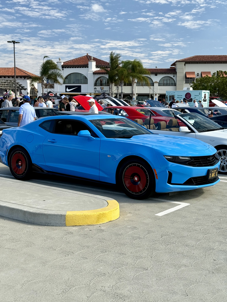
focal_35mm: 48
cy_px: 151
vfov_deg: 39.7
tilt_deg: -5.9
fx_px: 420
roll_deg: -0.8
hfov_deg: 30.3
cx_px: 114
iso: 80
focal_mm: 6.76
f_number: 1.78
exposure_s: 1/1116
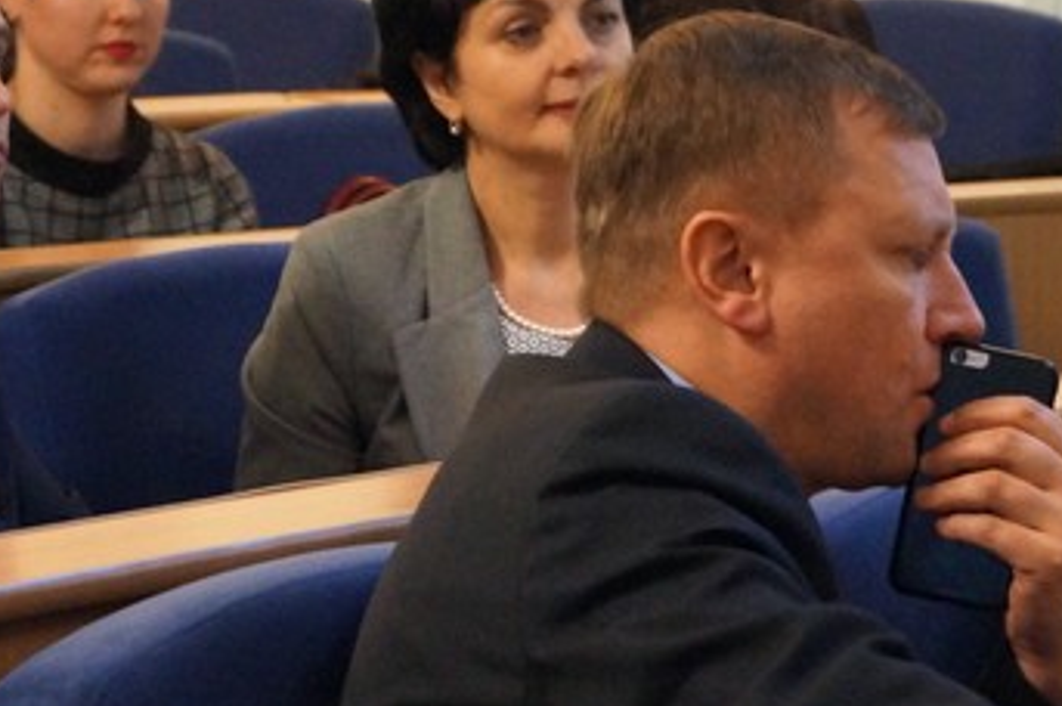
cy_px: 485
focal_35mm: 197
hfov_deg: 10.4
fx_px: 5806
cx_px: 1105
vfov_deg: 7.0
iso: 3200
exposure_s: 1/15
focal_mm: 50
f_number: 5.6
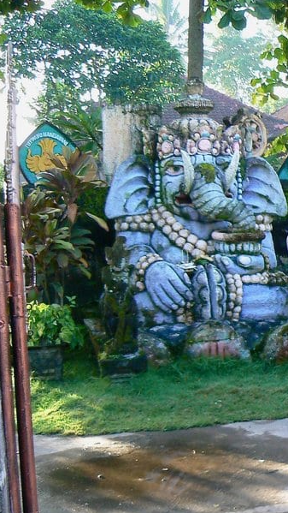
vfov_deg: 31.3
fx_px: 909
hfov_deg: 16.9
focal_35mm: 67
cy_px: 312
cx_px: 379
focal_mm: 6
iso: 100
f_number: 3.6
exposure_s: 1/80
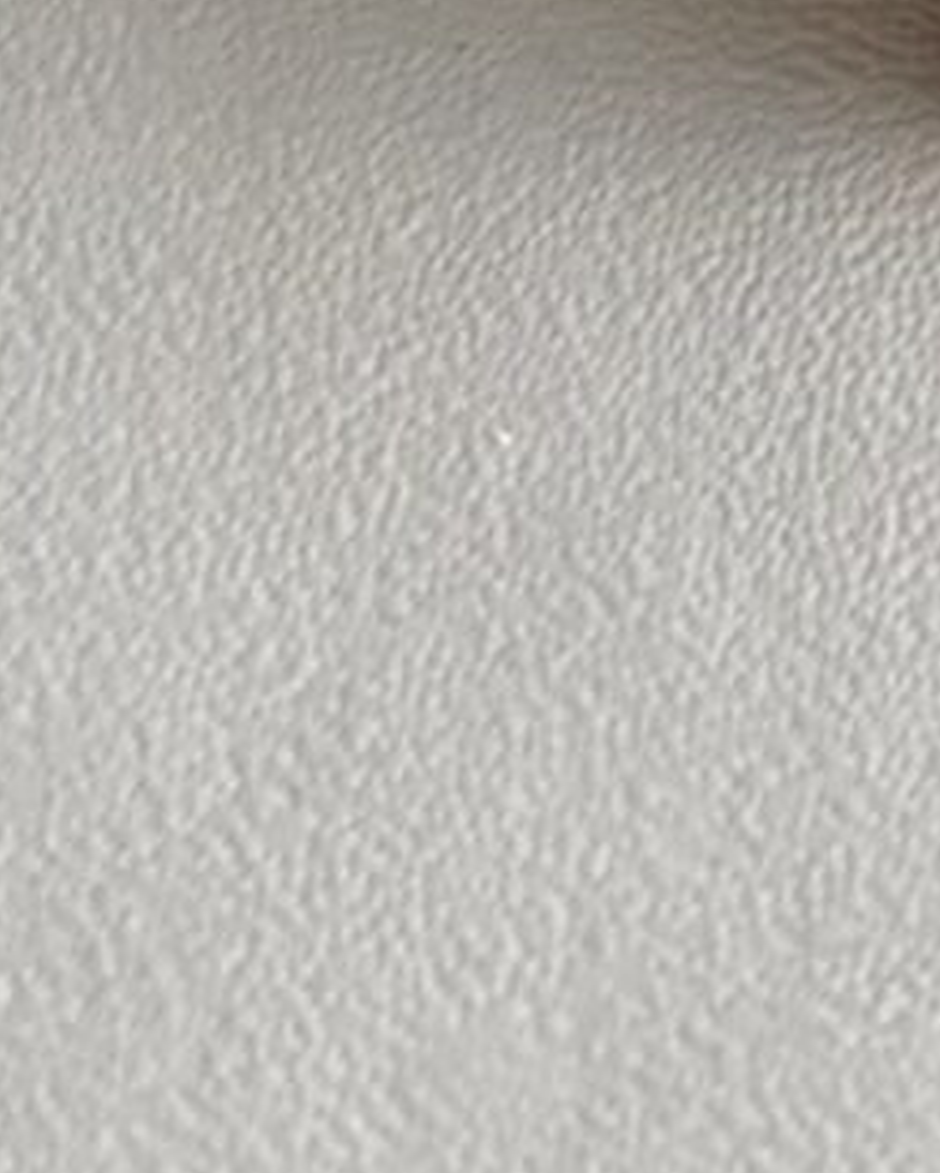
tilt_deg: -40.1
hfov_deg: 7.0
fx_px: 7226
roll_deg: -5.3
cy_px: -1474
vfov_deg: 8.6
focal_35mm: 208
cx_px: 2267
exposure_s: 1/121
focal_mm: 5.96
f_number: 1.6
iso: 125
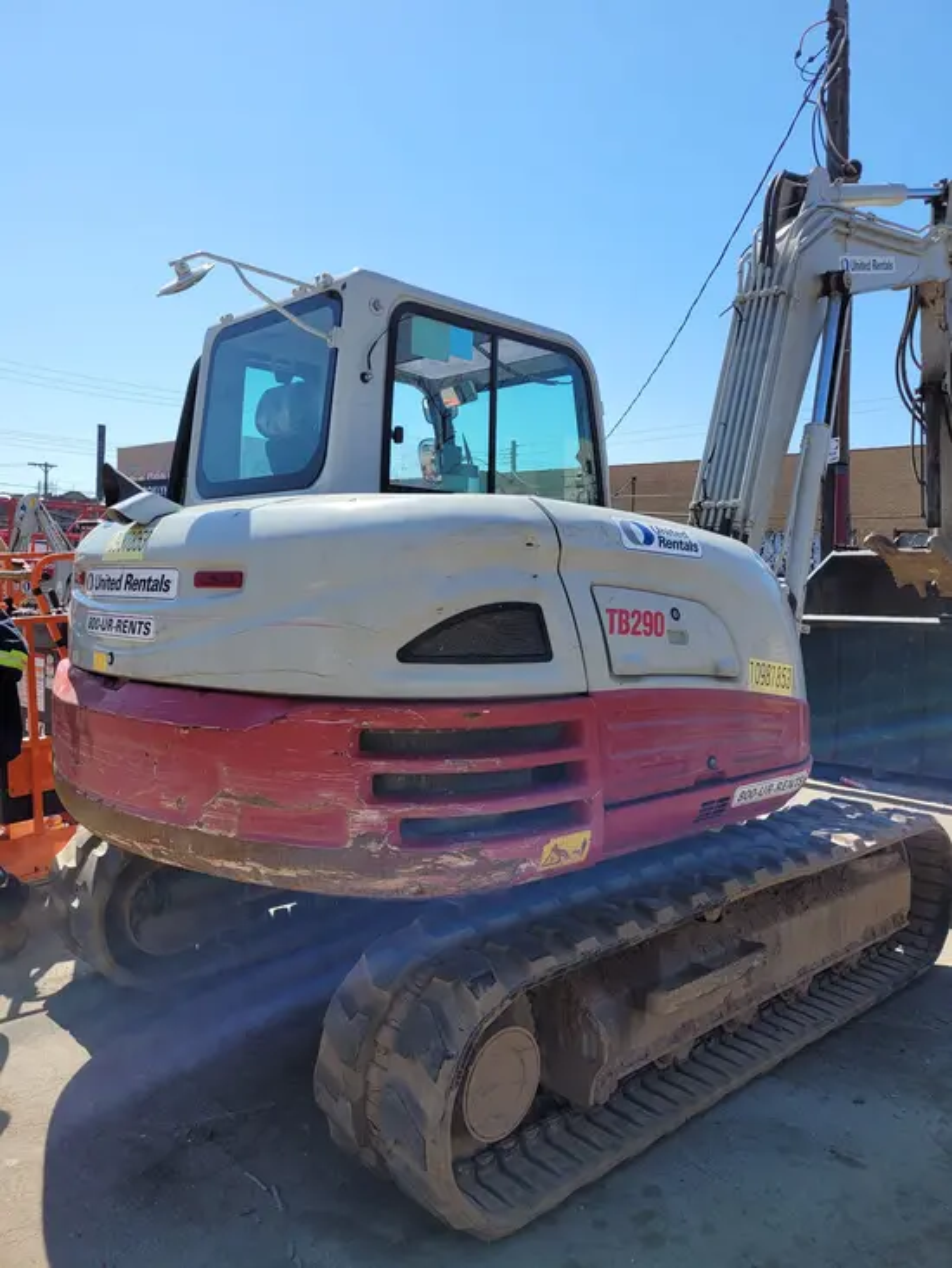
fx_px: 953
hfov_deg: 53.1
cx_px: 476
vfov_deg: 67.3
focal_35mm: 26
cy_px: 634
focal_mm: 5.4
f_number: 1.8
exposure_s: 1/1946
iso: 40
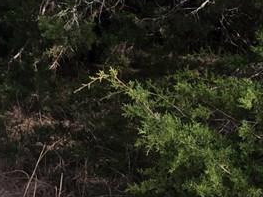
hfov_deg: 16.7
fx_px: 858
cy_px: -26
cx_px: -57
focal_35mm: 113
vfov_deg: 12.8
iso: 25
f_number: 2.2
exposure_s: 1/1326
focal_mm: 4.15
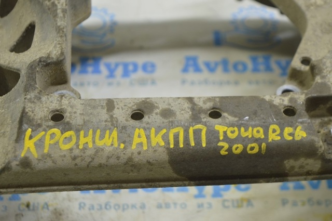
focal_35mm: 78
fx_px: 718
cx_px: 166
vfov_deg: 17.4
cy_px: 110
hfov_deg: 26.0
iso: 400
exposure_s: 1/20
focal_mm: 52
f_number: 5.6
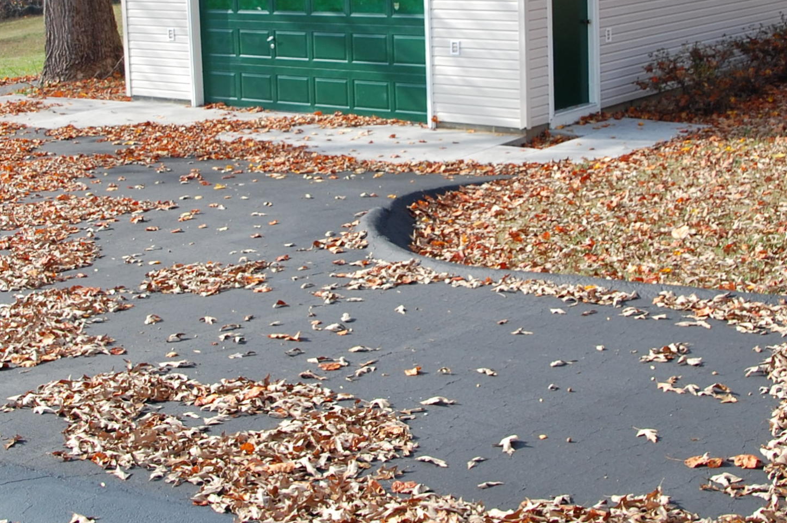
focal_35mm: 65
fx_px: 1420
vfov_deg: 20.5
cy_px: 60
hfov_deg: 31.0
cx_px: 385
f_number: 8
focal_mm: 21
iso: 200
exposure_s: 1/250
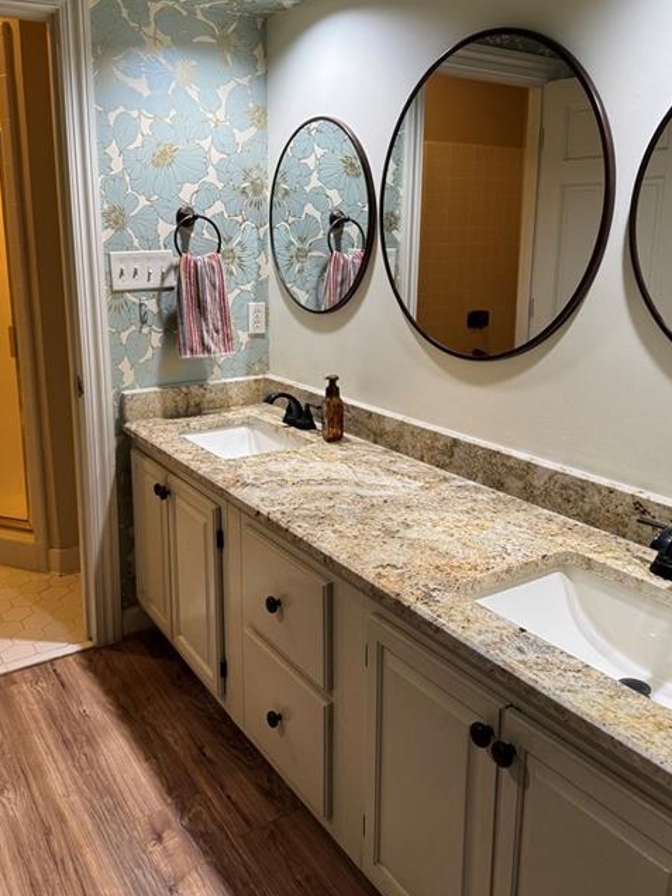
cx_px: 303
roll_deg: -0.2
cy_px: 393
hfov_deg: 48.2
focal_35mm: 29
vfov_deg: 61.5
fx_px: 751
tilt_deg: -11.9
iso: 200
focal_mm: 6.76
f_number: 1.78
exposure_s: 1/60
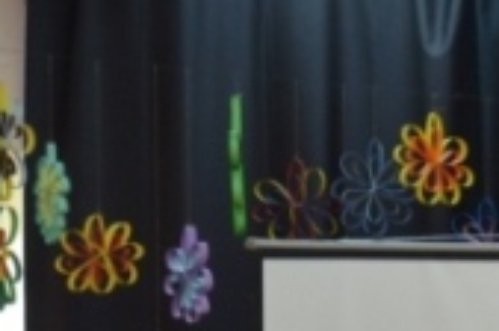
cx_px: 1146
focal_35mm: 246
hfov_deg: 7.8
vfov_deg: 5.4
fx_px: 3403
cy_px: 695
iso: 640
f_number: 4.2
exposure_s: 1/60
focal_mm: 30
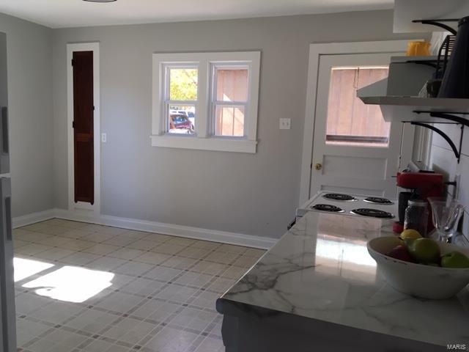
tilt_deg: -8.3
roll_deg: -2.3
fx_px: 393
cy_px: 176
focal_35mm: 29
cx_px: 234
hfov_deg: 61.7
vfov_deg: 48.2
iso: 32
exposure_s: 1/30
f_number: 2.2
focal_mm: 4.15
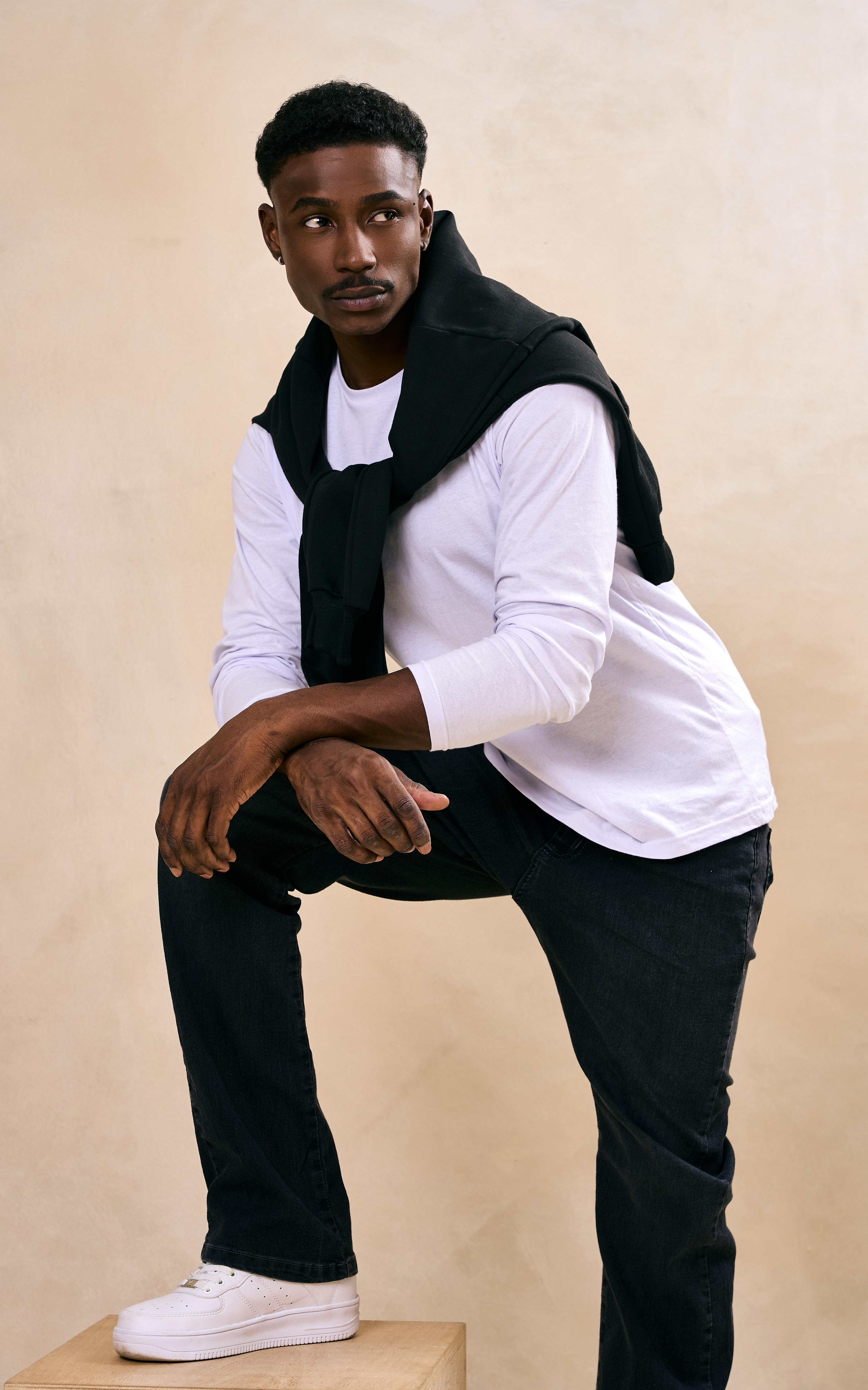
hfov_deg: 18.1
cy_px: 696
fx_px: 2725
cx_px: 416
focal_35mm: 72
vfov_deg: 28.6
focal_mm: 70
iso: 500
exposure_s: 1/125
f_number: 5.6
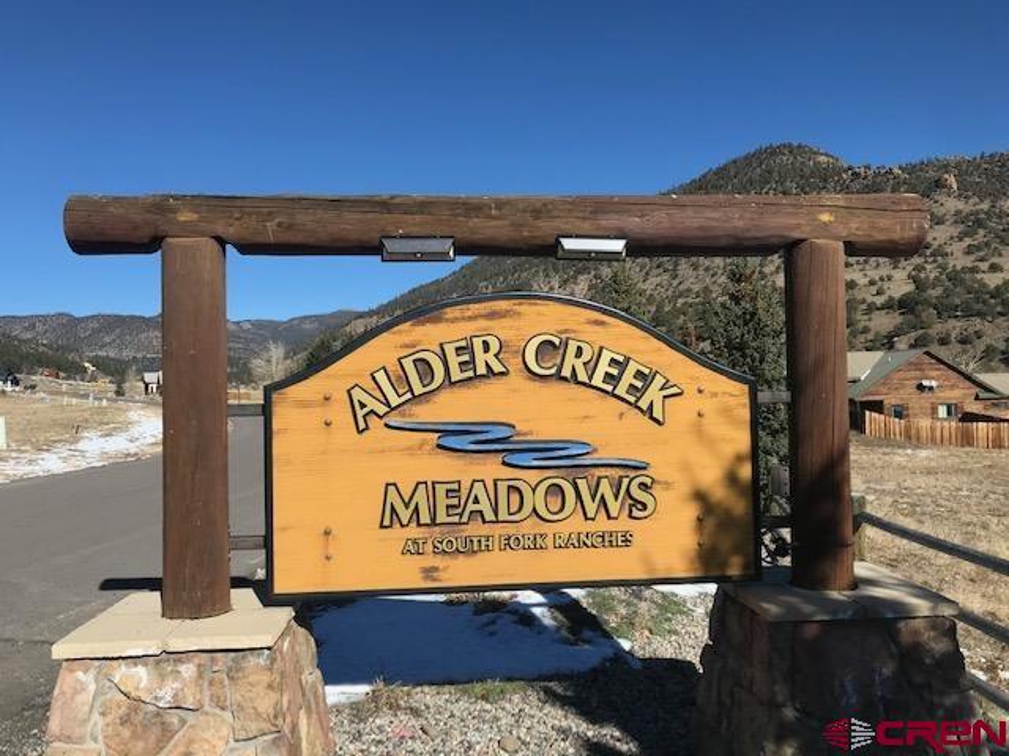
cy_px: 378
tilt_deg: +2.0
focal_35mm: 28
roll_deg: +1.2
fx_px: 816
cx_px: 504
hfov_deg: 63.4
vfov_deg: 49.7
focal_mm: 3.99
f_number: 1.8
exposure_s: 1/3195
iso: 20
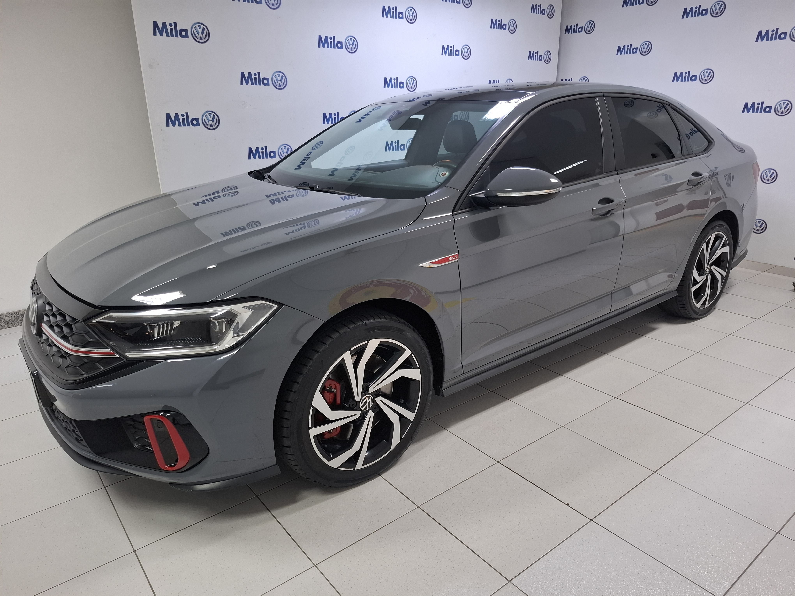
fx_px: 528
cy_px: 298
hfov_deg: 73.9
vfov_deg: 58.9
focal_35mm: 23
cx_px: 398
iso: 250
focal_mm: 5.54
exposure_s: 1/40
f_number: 1.8
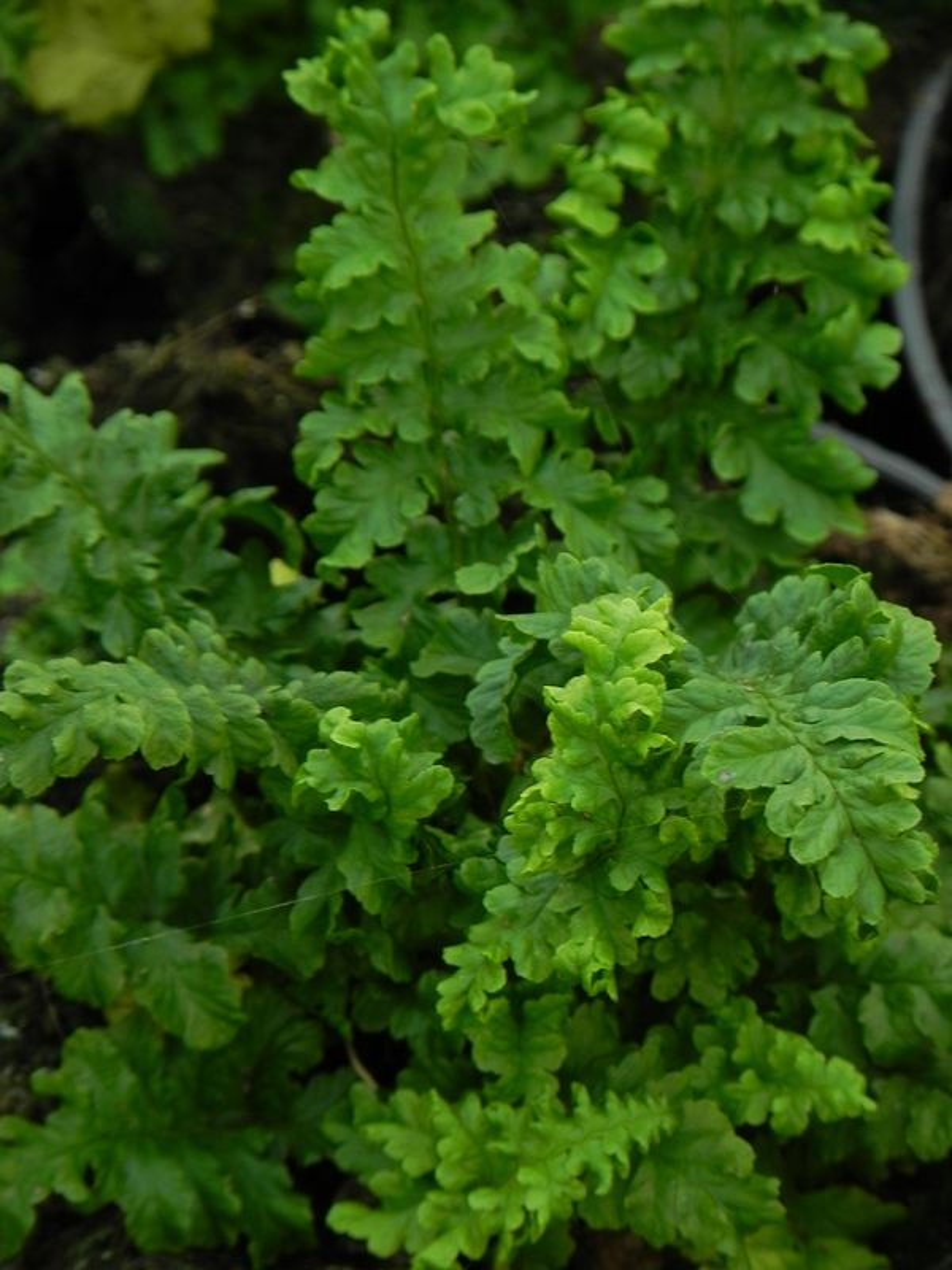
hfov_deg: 3.1
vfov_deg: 4.1
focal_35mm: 481
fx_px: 17638
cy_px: 635
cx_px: 476
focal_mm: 85.6
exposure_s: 1/25
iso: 160
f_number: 5
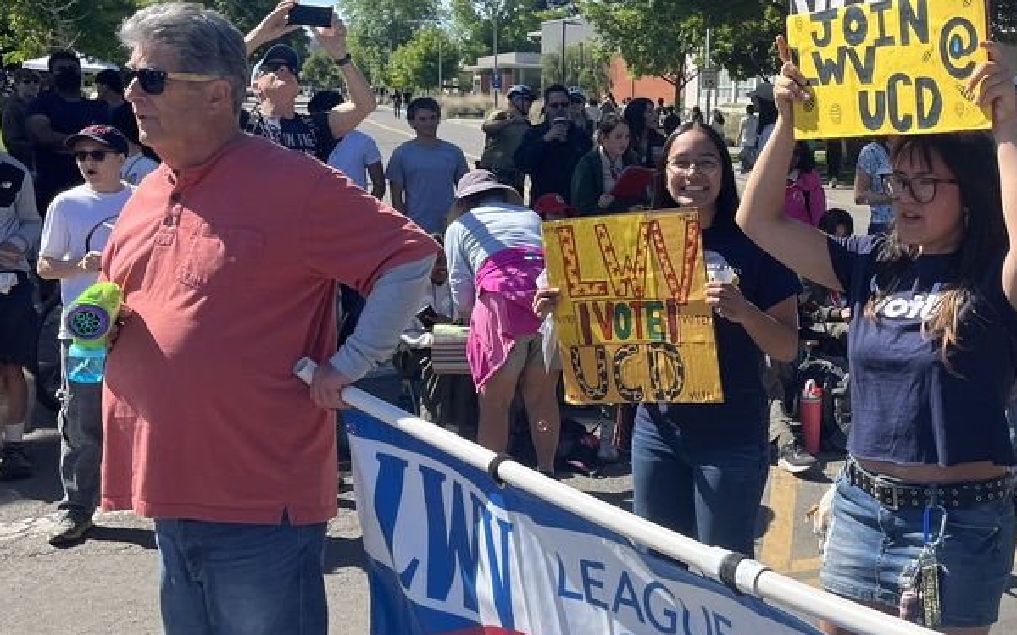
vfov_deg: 27.4
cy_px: 273
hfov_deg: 41.6
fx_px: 1303
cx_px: 744
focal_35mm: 47
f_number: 1.6
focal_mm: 5.1
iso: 50
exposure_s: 1/1957
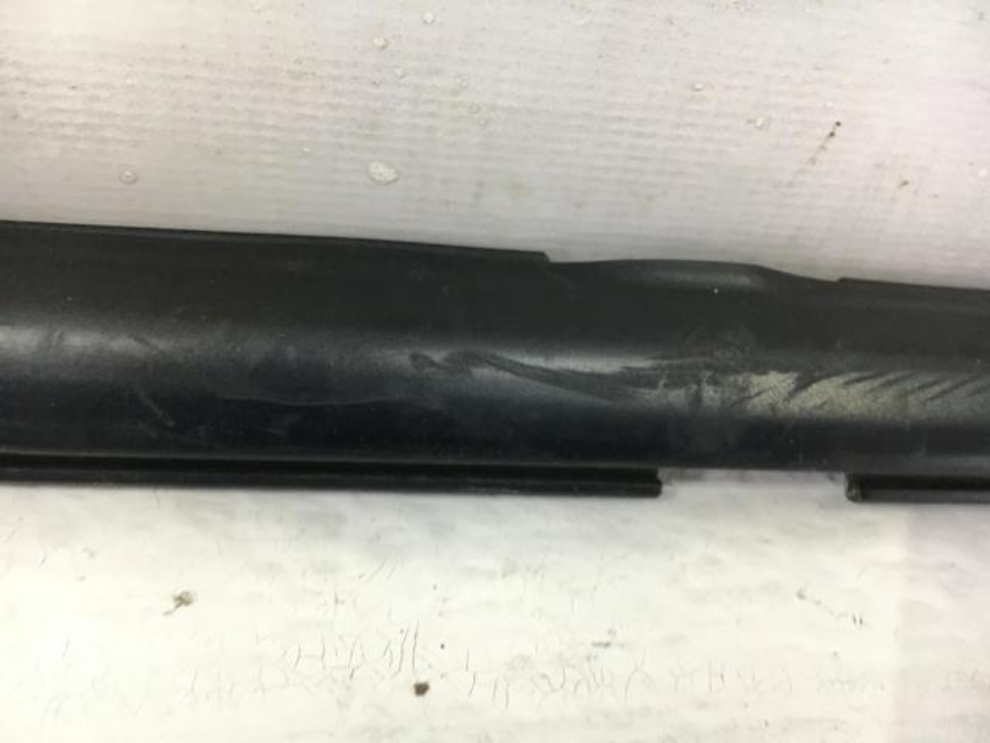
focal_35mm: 29
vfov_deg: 48.2
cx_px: 495
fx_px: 829
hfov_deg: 61.7
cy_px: 372
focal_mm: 4.15
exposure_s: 1/33
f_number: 2.2
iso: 40
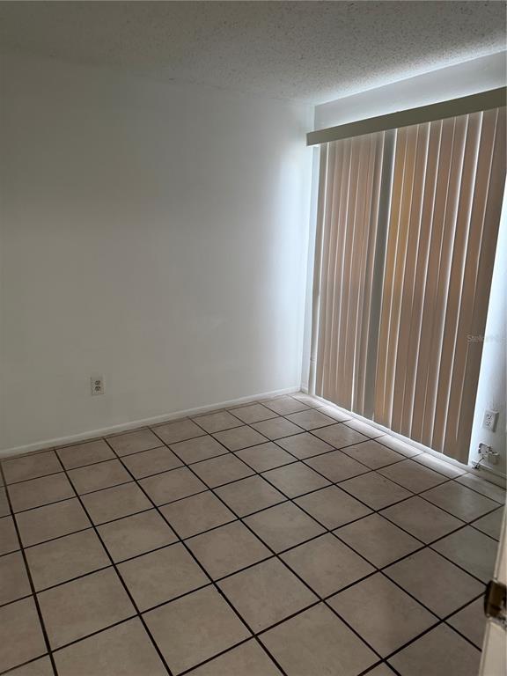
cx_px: 254
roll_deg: -1.6
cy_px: 338
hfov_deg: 56.8
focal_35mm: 24
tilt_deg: -14.7
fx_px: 469
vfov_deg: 71.6
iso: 320
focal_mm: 6.76
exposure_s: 1/60
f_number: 1.78
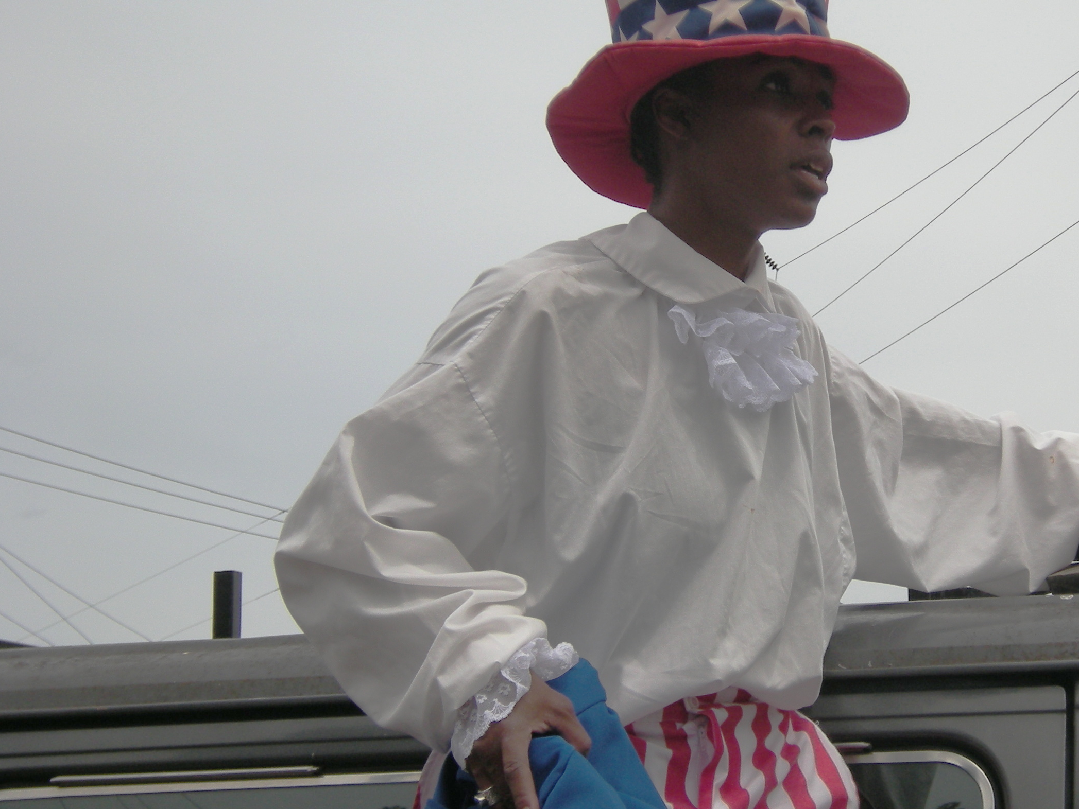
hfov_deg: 23.9
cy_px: 403
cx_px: 801
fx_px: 2525
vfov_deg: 18.2
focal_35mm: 81
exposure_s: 1/235
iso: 64
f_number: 7.6
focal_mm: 8.8
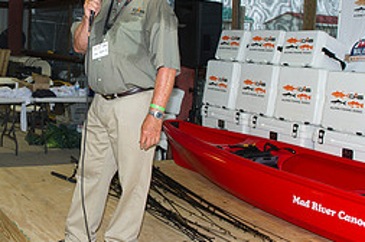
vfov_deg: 24.4
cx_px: 62
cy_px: 82
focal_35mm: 55
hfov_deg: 34.9
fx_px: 557
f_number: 4
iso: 400
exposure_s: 1/160
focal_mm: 24
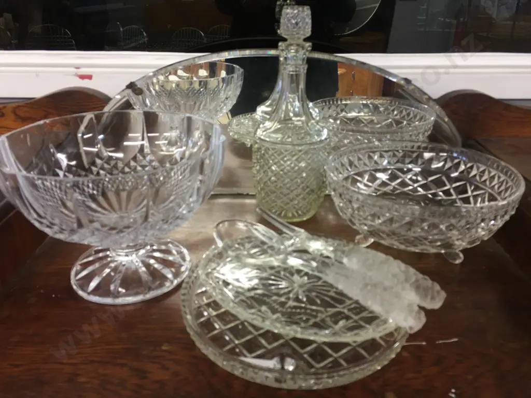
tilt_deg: -23.8
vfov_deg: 48.2
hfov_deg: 61.7
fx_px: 445
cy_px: 199
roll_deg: -0.7
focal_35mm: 29
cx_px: 266
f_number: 2.2
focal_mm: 4.15
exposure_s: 1/17
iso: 40
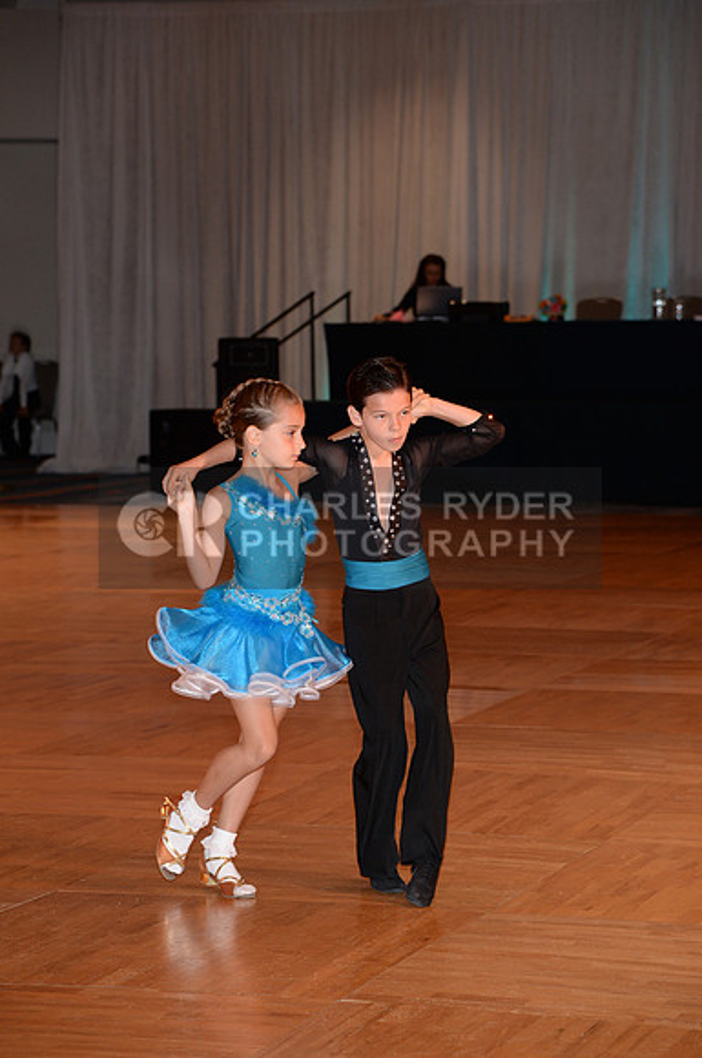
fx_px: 3520
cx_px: 351
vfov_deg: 17.1
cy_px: 529
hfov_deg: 11.4
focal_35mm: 120
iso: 1250
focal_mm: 120
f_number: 5.6
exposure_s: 1/200
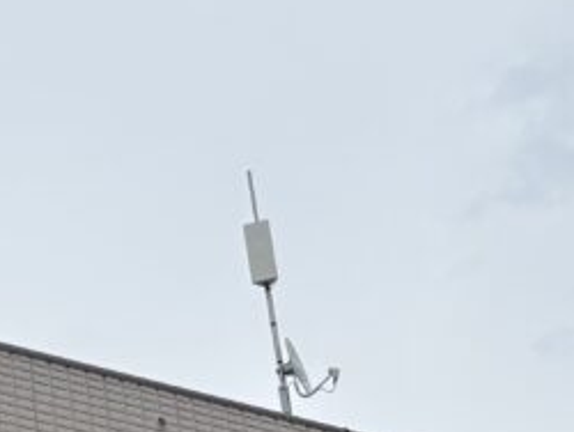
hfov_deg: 14.8
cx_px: 214
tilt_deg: +31.9
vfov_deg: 11.1
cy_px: 411
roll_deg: +8.7
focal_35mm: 133
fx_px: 2208
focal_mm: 5.96
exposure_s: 1/1155
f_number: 1.6
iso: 50
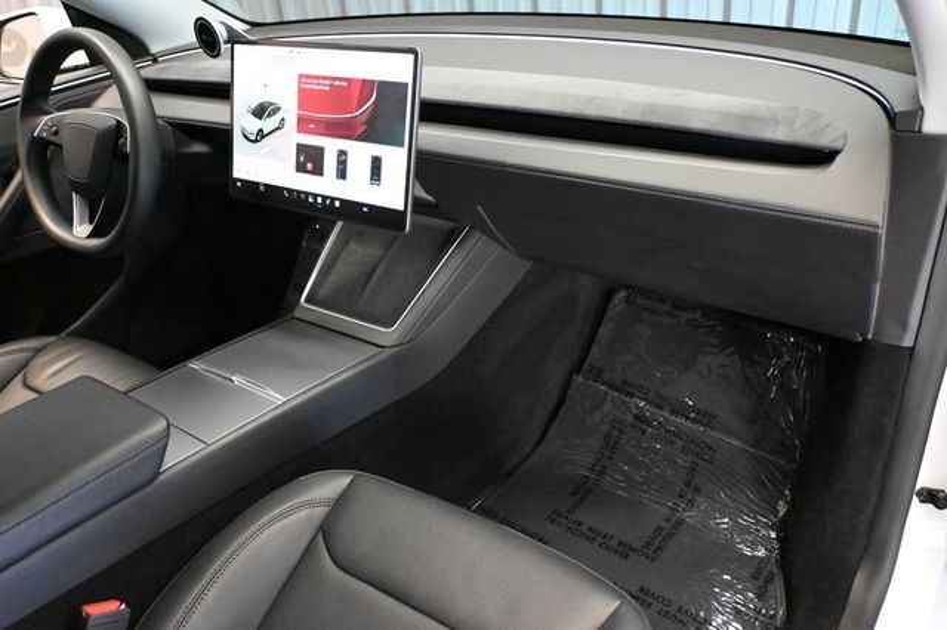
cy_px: 315
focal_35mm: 30
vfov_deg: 43.6
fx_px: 789
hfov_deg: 62.0
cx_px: 474
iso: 10000
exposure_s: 1/60
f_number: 3.8
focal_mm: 20
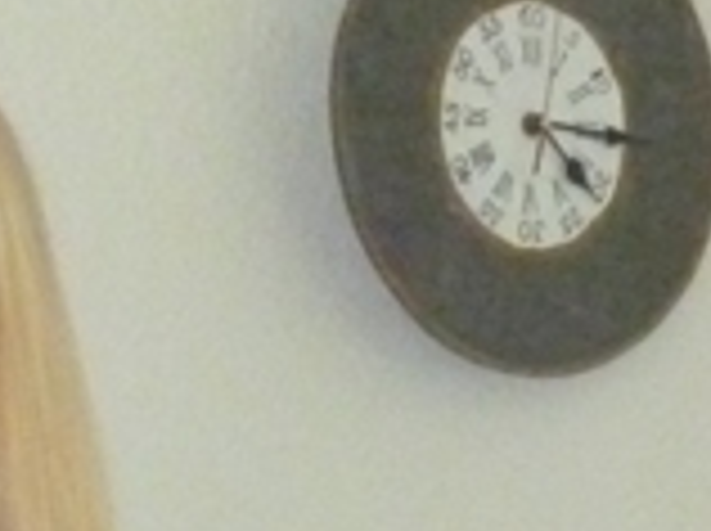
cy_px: 1386
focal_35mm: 363
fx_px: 7445
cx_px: -747
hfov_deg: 5.4
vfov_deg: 4.0
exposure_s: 1/125
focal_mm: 10
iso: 800
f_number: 4.4
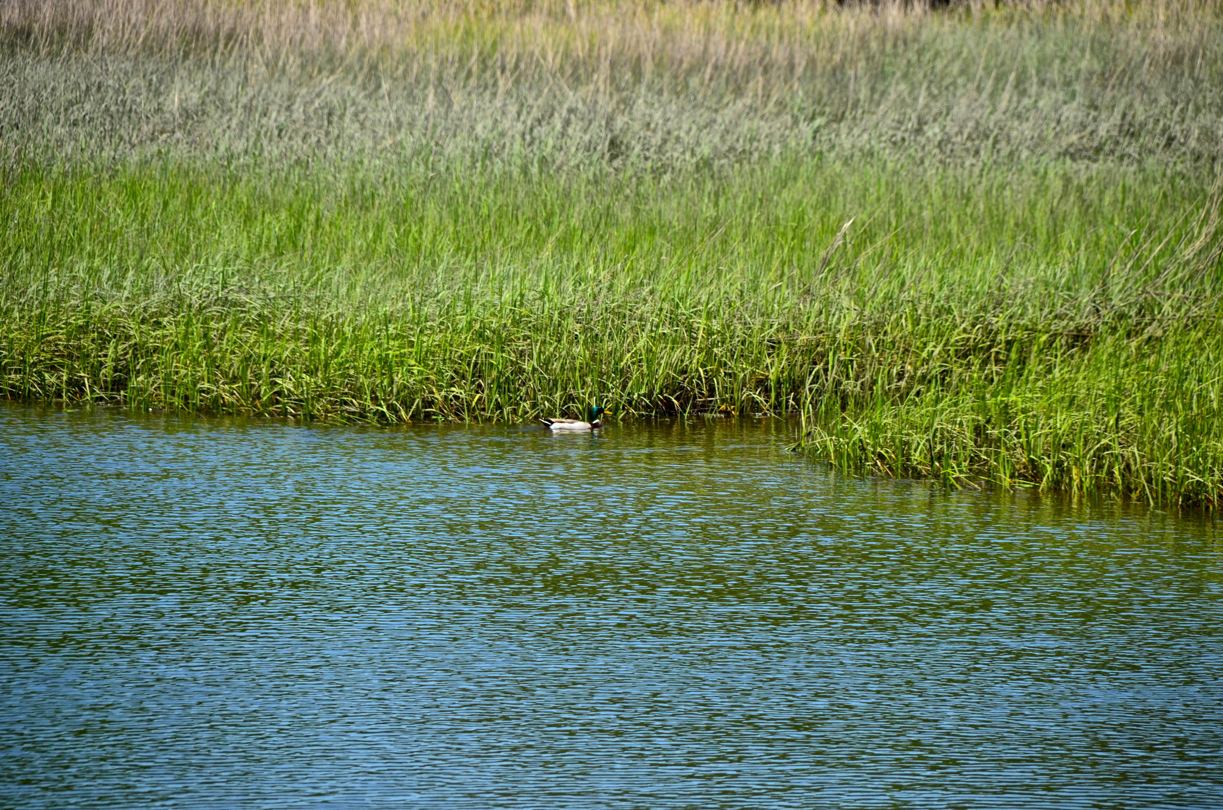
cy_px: 405
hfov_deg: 6.9
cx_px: 612
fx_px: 10171
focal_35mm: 300
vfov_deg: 4.6
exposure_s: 1/640
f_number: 6.3
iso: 200
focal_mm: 200
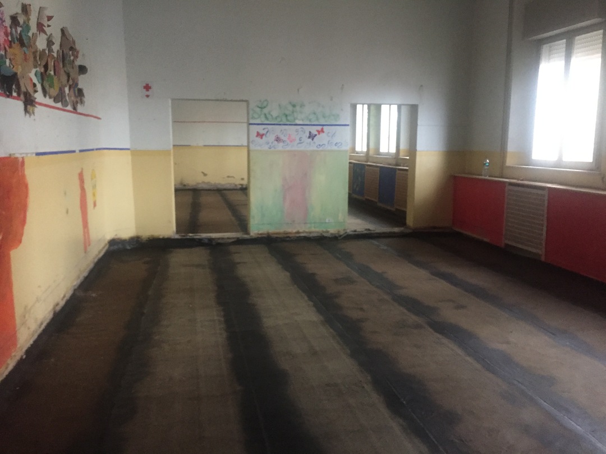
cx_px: 303
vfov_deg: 48.2
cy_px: 227
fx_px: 508
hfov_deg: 61.7
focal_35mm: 29
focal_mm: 4.15
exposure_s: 1/17
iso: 320
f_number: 2.2
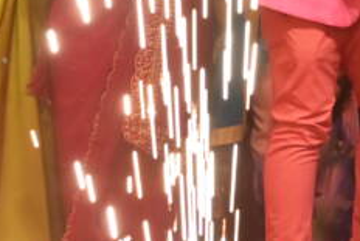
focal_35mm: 199
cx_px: 709
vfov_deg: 6.8
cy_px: -122
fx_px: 1991
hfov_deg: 9.7
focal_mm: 32
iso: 500
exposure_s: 1/160
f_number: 4
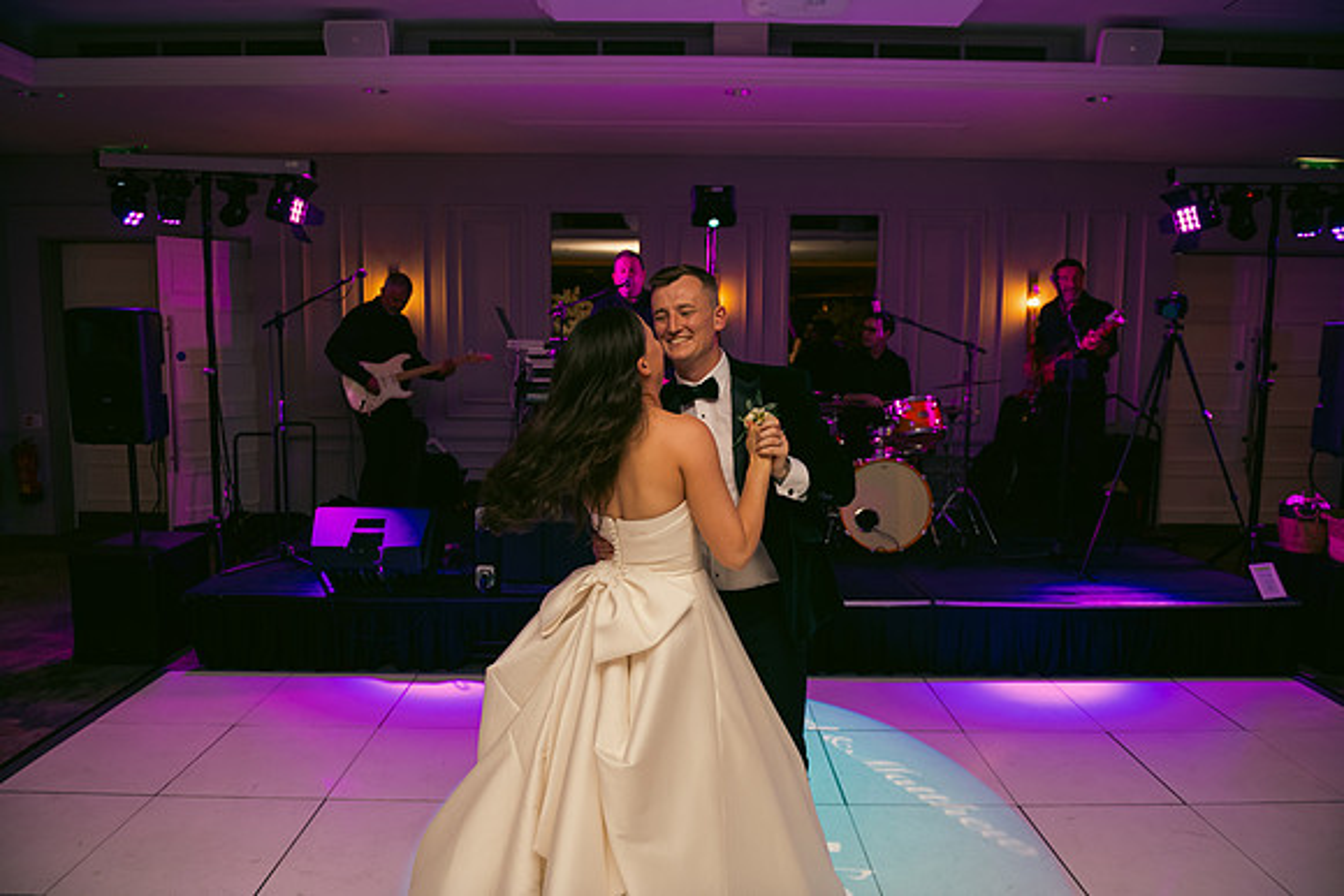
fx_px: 896
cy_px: 448
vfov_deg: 53.2
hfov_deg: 73.7
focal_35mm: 24
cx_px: 672
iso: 800
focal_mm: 24
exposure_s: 1/160
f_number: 3.5
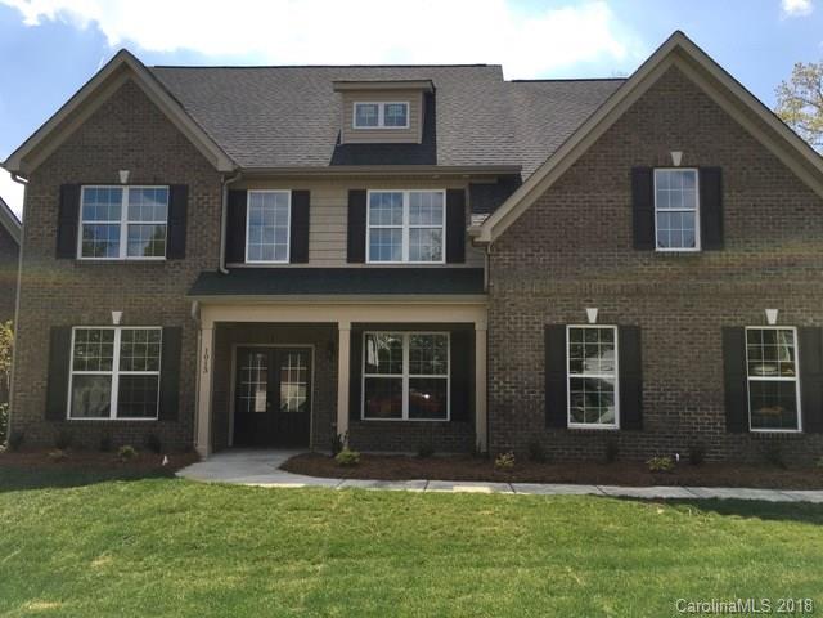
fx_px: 689
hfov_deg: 61.7
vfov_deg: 48.2
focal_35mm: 29
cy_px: 309
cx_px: 412
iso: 25
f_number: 2.2
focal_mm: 4.15
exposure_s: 1/1282
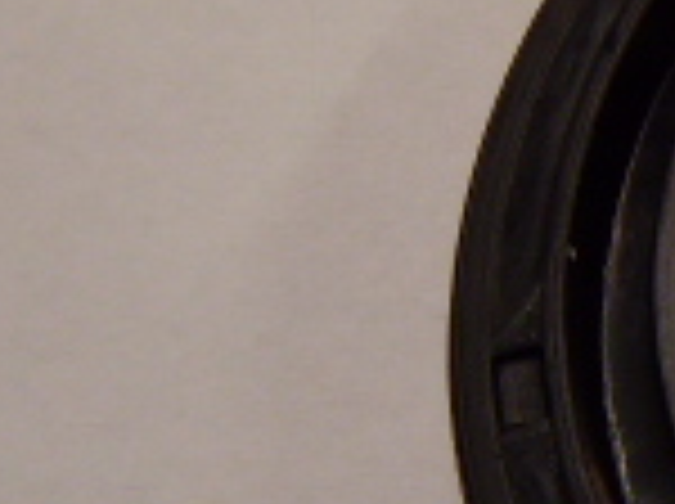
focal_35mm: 107
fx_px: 2083
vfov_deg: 13.8
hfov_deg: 15.4
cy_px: 310
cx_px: 1269
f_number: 3.3
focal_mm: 4.3
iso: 200
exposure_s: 1/60
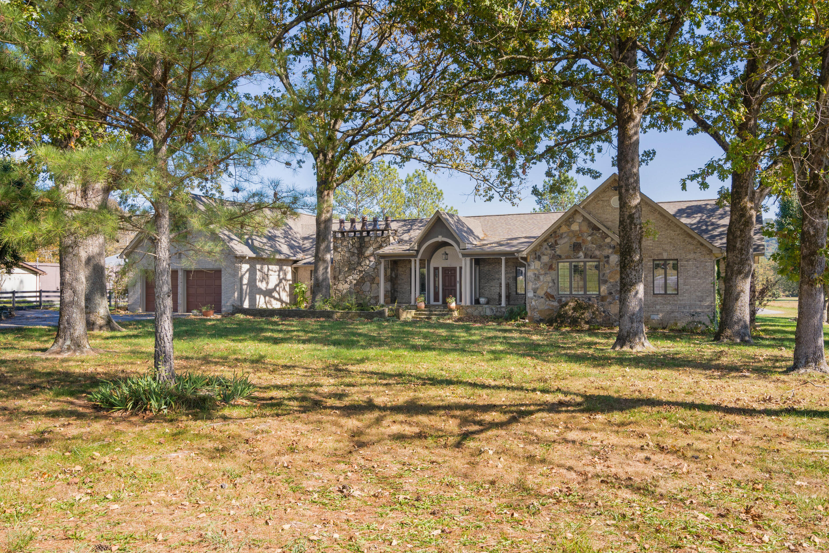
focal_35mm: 31
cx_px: 413
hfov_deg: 60.3
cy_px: 278
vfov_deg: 42.3
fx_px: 714
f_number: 7.1
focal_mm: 30
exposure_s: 1/250
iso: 320
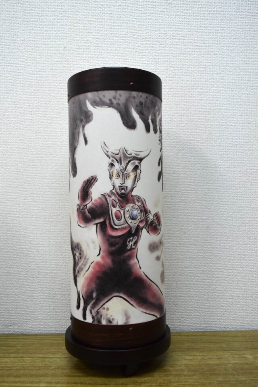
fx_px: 371
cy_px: 194
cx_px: 129
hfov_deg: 38.4
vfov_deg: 55.1
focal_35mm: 34
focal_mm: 23
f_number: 5
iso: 800
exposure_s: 1/125
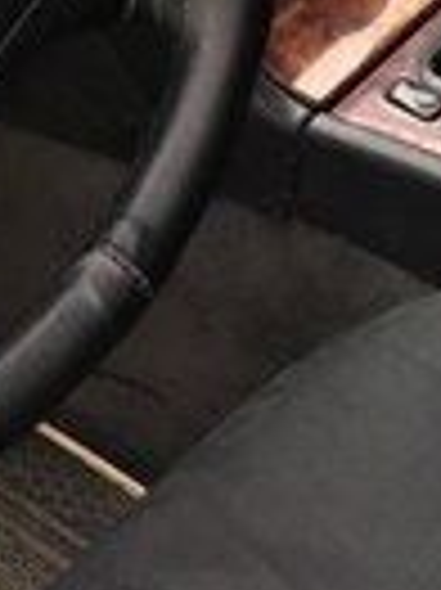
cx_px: 630
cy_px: -347
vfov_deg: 16.1
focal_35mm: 110
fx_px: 1872
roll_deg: -4.1
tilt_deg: -26.3
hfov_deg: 12.8
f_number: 2.2
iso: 40
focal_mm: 4.15
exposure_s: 1/100
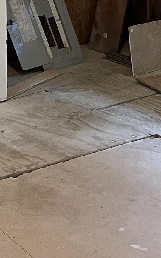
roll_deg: +1.7
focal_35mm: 98
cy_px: -71
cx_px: -111
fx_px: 688
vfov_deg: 19.6
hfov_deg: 12.4
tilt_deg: -6.1
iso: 160
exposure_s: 1/60
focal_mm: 5.1
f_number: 1.6
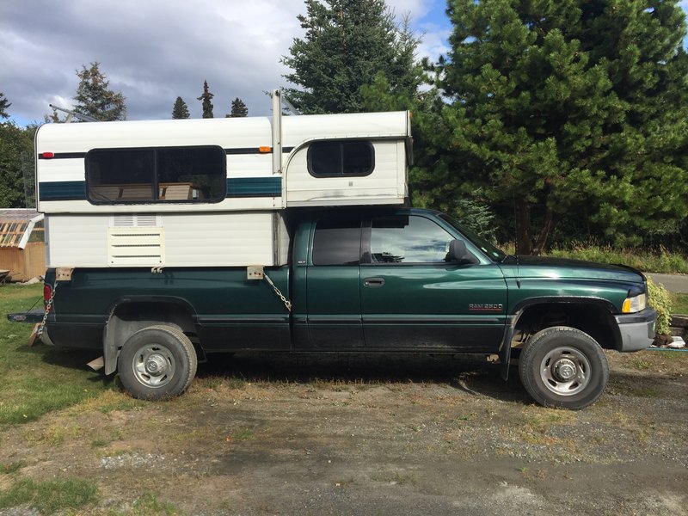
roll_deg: +0.9
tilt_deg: -3.9
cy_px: 258
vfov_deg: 48.2
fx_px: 576
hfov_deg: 61.7
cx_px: 344
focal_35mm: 29
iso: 32
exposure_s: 1/1647
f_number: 2.2
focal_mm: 4.15
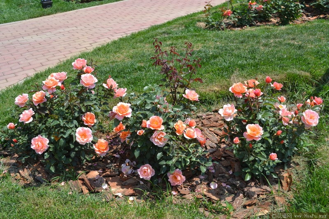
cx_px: 164
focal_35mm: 33
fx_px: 302
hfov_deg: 57.2
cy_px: 110
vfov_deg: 40.0
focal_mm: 22
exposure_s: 1/250
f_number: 7.1
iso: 100
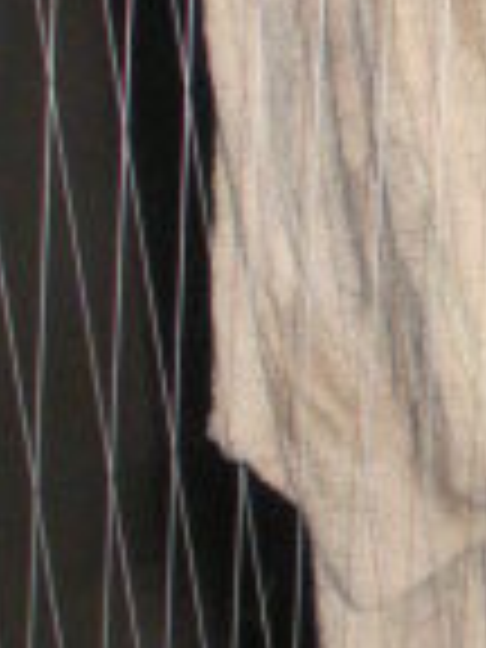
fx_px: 3987
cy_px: 380
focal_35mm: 213
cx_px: 1148
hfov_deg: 6.6
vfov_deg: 9.3
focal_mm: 6.3
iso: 300
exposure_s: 1/60
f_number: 3.5
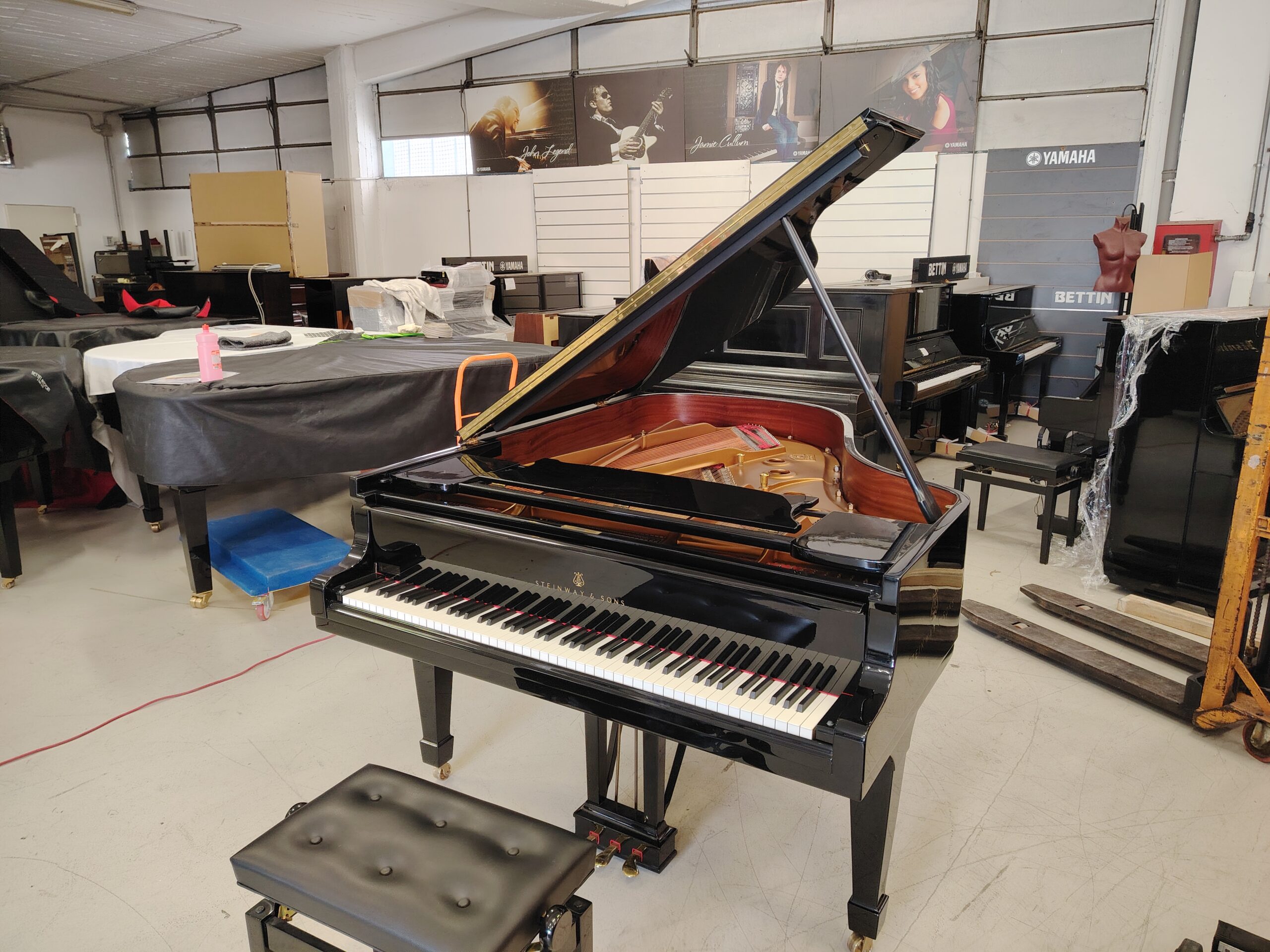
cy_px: 476
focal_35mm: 24
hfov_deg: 71.6
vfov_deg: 56.8
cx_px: 635
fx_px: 881
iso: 663
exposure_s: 1/33.3
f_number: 1.75
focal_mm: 5.25
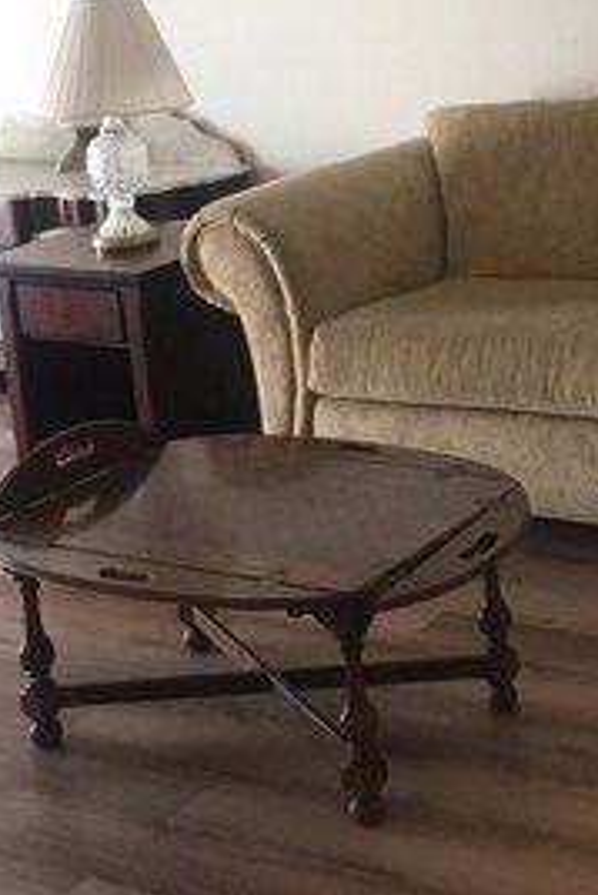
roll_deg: +6.3
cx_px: 551
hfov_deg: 18.6
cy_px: 204
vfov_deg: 27.6
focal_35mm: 72
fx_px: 1792
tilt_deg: -8.6
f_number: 2.2
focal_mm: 4.15
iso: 40
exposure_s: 1/30
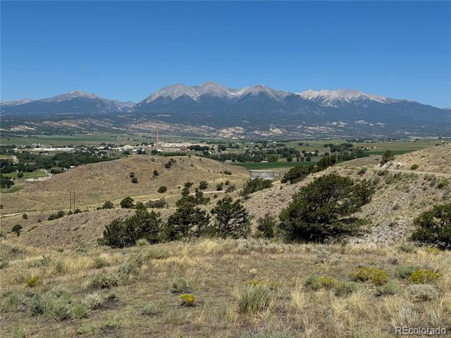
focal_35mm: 48
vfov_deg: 30.3
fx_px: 625
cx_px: 226
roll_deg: -0.7
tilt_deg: -3.3
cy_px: 169
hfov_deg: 39.7
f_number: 1.78
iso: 64
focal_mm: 6.76
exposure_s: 1/6410
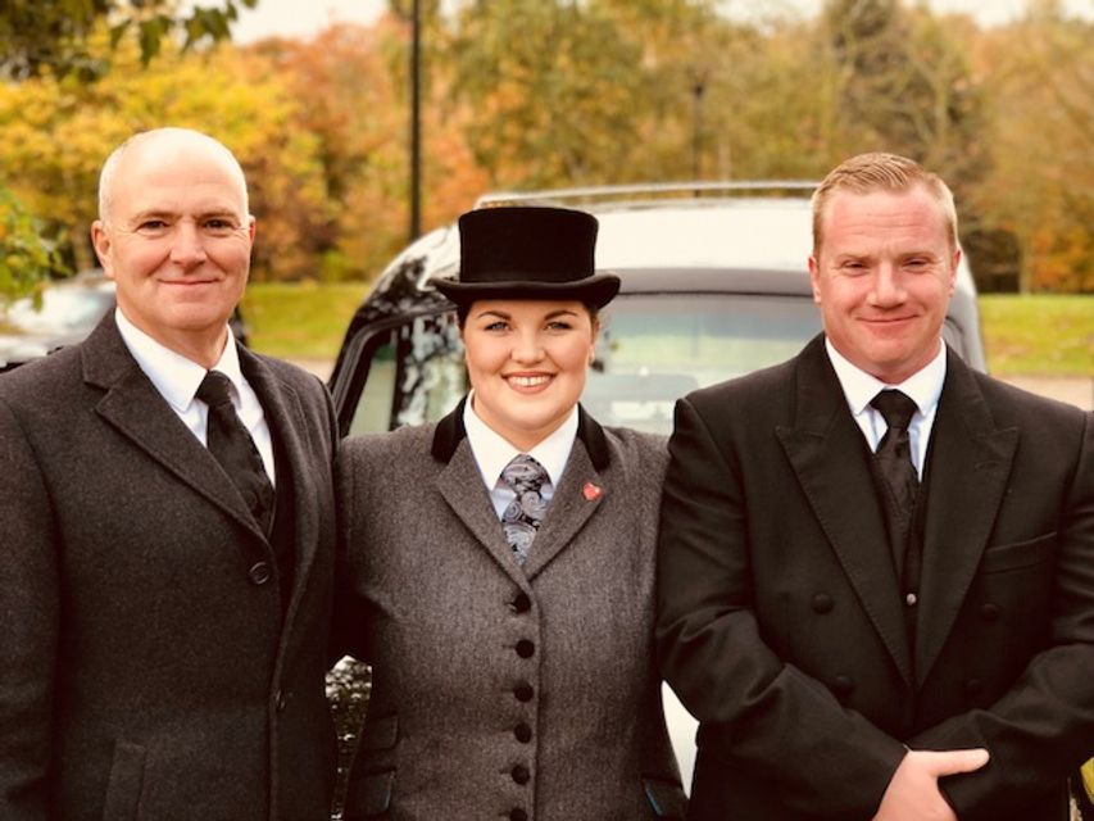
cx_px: 547
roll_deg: -0.4
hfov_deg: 33.8
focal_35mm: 57
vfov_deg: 25.7
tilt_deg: -5.2
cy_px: 410
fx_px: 1802
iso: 50
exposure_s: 1/100
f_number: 2.8
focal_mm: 6.6
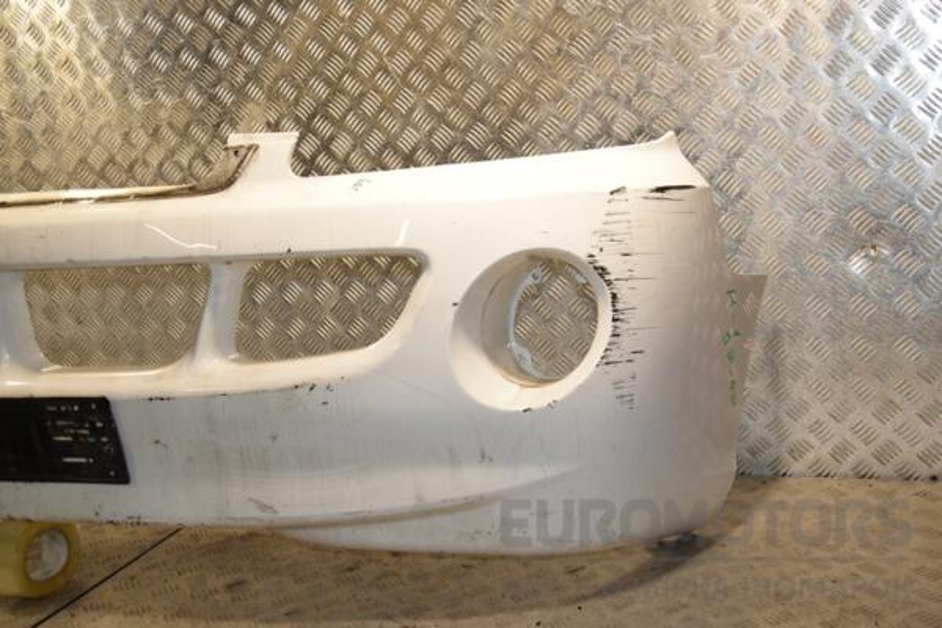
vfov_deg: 29.9
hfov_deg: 43.6
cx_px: 471
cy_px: 314
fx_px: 1177
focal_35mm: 45
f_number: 6.3
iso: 800
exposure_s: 1/200
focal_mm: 30
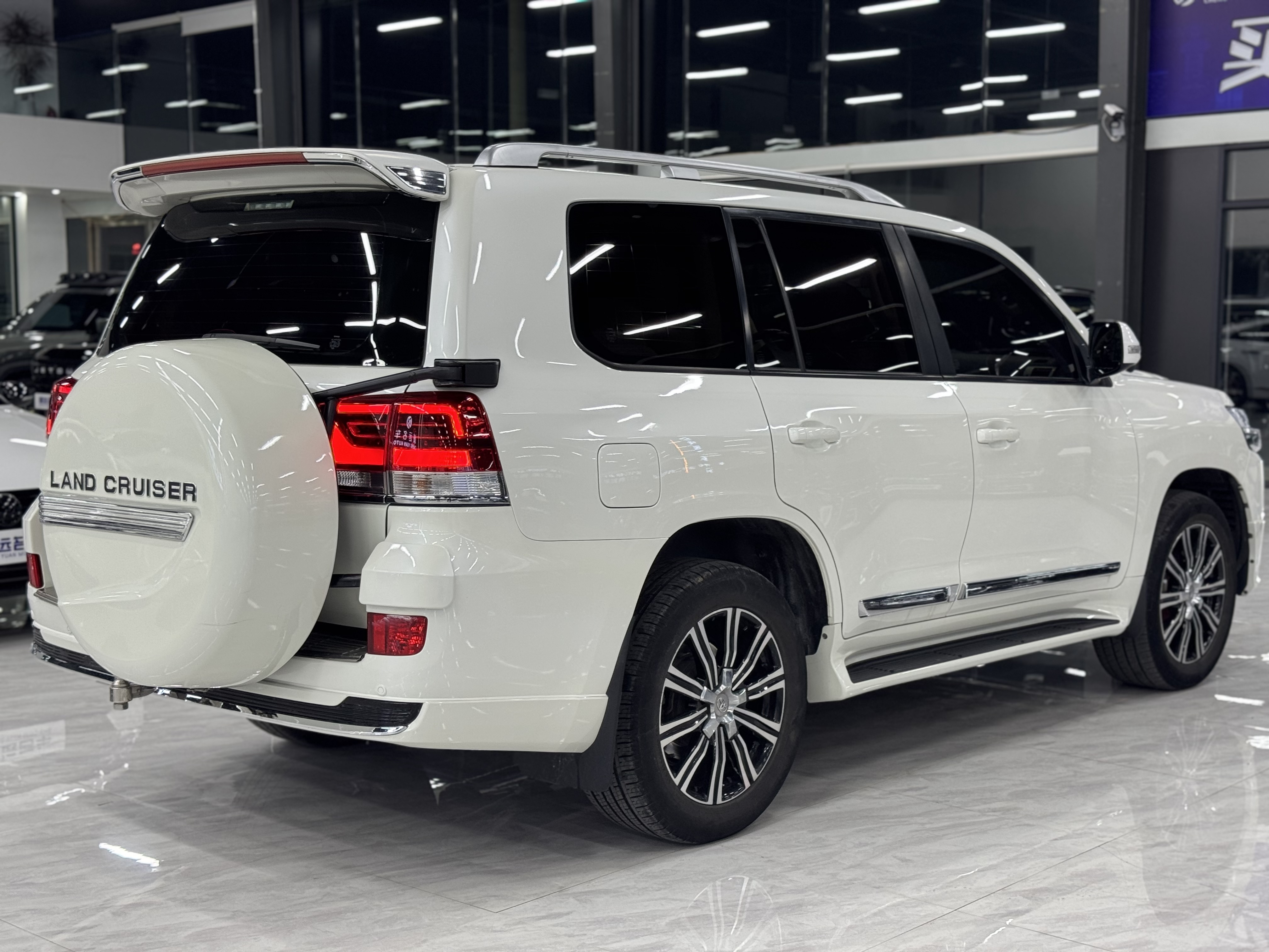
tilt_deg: -6.0
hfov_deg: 39.7
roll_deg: +0.0
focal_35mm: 48
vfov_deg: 30.3
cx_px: 634
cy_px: 476
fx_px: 1760
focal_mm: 6.76
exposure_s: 1/100
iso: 80
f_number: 1.78
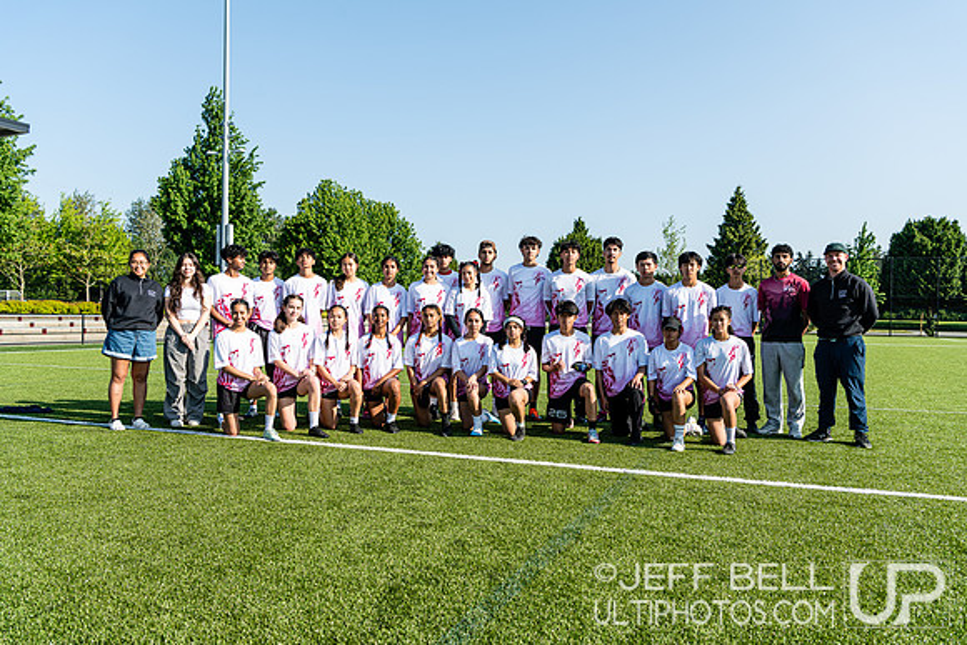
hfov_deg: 61.9
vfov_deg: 43.6
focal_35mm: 30
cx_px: 484
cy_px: 322
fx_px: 806
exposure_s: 1/250
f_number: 5.6
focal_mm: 30
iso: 64
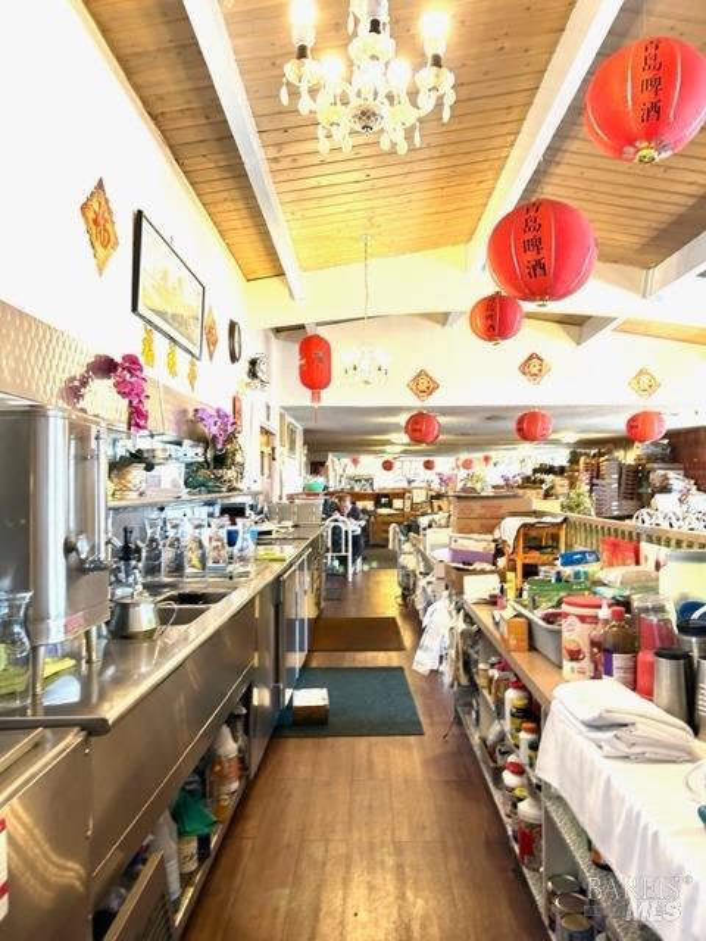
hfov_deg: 53.1
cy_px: 470
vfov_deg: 67.3
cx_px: 353
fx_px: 707
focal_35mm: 26
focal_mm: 5.7
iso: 125
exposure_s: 1/60
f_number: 1.5
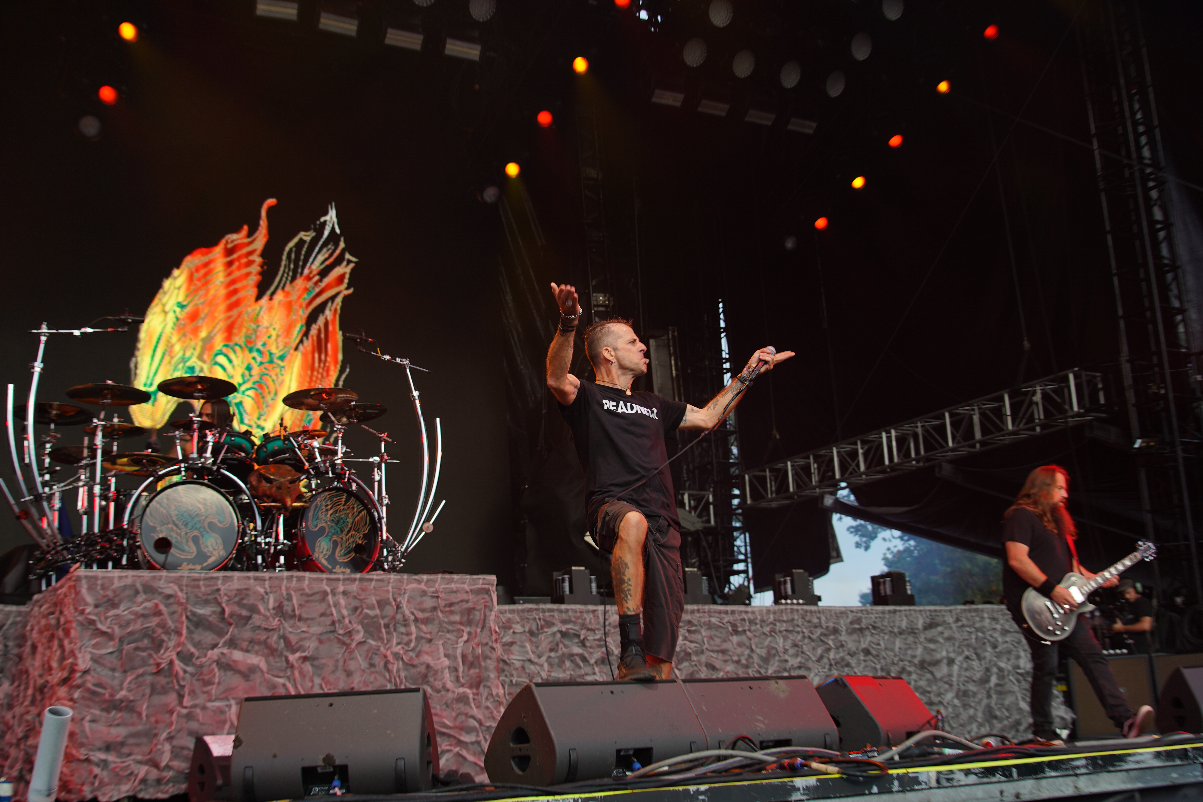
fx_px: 1403
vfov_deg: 31.9
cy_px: 401
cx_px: 602
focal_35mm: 42
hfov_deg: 46.4
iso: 125
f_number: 4
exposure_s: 1/125
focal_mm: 42
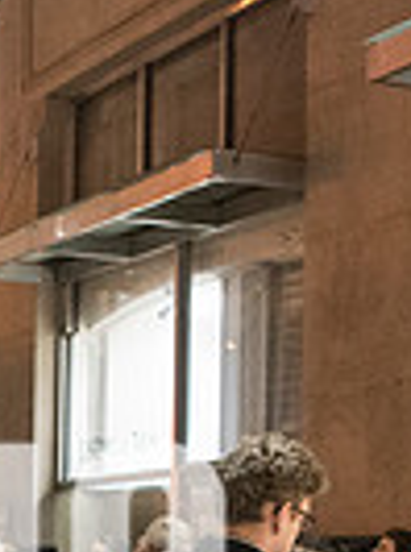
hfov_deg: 14.1
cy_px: 637
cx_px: -87
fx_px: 1607
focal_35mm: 101
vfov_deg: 18.6
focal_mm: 24
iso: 8000
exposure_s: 1/125
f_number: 2.8
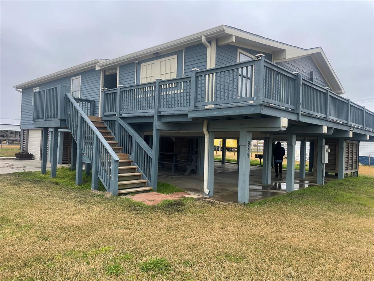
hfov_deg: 67.3
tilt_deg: -0.2
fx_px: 281
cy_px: 140
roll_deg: -1.3
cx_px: 187
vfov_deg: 53.1
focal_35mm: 26
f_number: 1.6
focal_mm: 4.2
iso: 32
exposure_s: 1/527
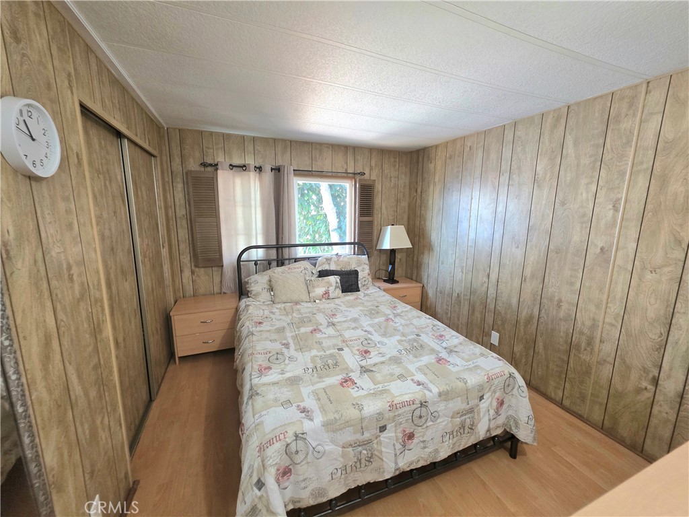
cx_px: 344
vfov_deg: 89.9
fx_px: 259
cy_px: 258
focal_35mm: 13
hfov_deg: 106.2
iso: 400
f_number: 1.9
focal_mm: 2.2
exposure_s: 1/60.2
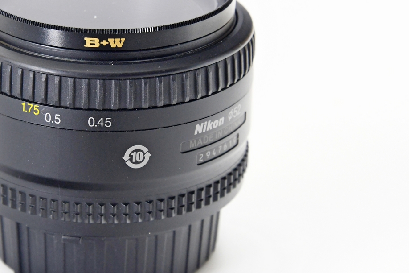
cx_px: 106
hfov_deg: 13.9
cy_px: 108
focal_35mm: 147
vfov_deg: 9.3
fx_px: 1670
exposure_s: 1/125
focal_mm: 60
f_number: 8
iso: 1250
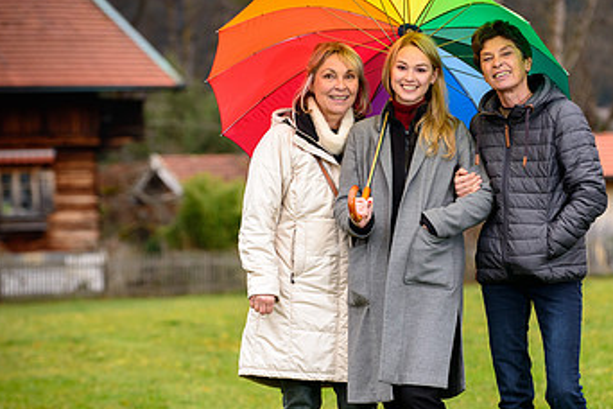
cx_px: 452
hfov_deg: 7.6
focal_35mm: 271
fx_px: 4614
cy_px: 254
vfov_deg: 5.1
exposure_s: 1/250
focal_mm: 160
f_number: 5
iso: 800
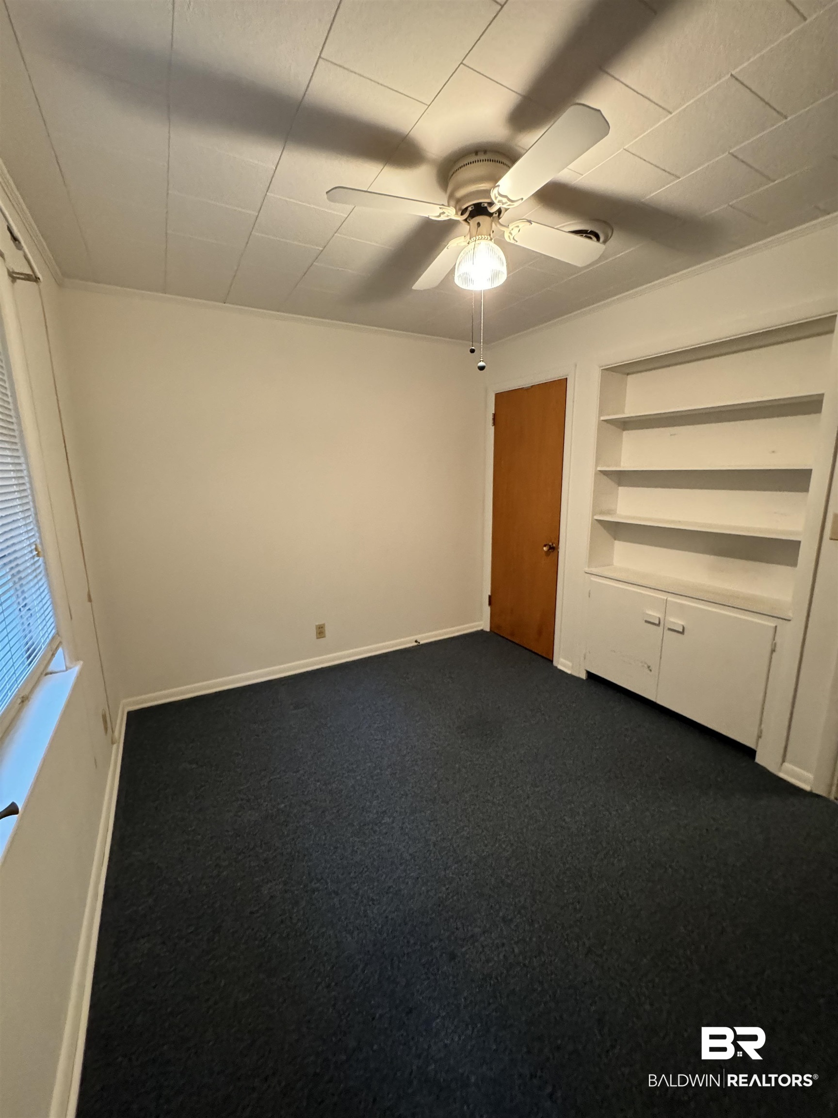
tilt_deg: -11.5
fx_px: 452
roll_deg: +1.5
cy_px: 559
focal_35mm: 14
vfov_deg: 102.1
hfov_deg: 85.7
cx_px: 419
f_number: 2.2
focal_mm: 2.22
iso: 1000
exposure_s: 1/60
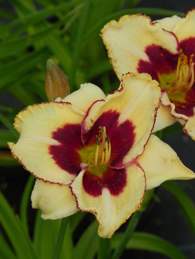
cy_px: 130
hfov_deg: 6.0
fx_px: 1855
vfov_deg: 8.0
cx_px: 98
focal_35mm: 247
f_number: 5.6
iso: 160
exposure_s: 1/1000
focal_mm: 44
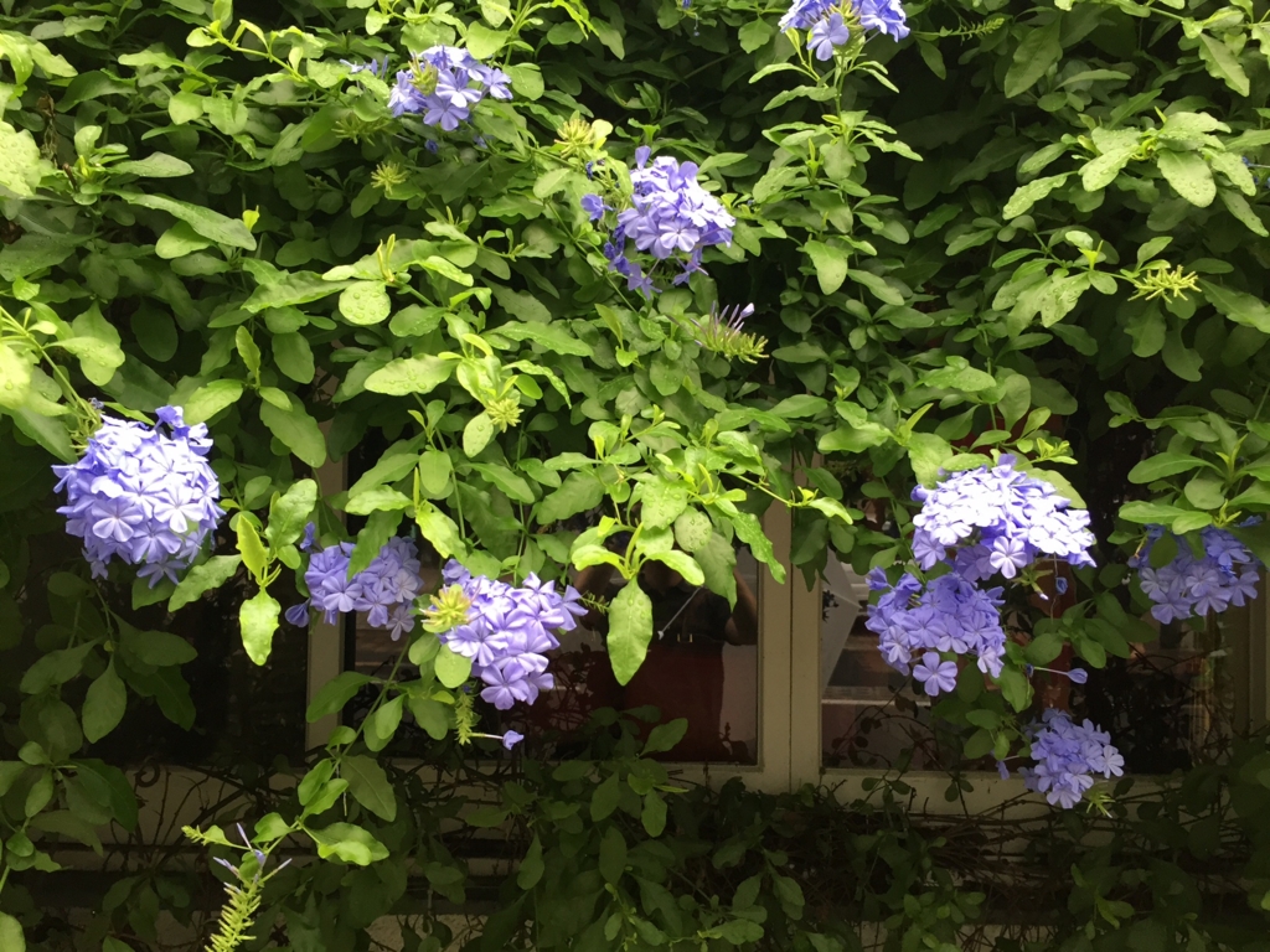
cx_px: 635
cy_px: 476
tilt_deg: +0.0
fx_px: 1064
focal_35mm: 29
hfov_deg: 61.7
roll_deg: -1.1
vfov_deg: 48.2
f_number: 2.2
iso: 32
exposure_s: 1/30
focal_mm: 4.15
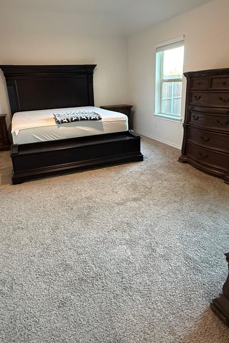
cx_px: 112
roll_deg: +1.4
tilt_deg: -16.1
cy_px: 148
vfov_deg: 75.7
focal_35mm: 23
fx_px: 219
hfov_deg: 55.1
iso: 640
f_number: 2.2
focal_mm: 2.22
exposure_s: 1/60
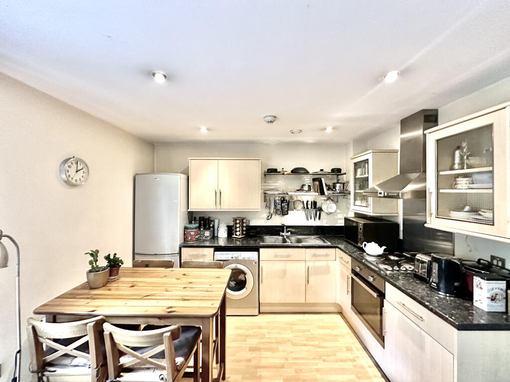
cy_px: 191
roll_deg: -0.3
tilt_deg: +0.1
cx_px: 255
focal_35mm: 14
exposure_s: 1/60
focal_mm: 2.22
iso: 1000
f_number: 2.2
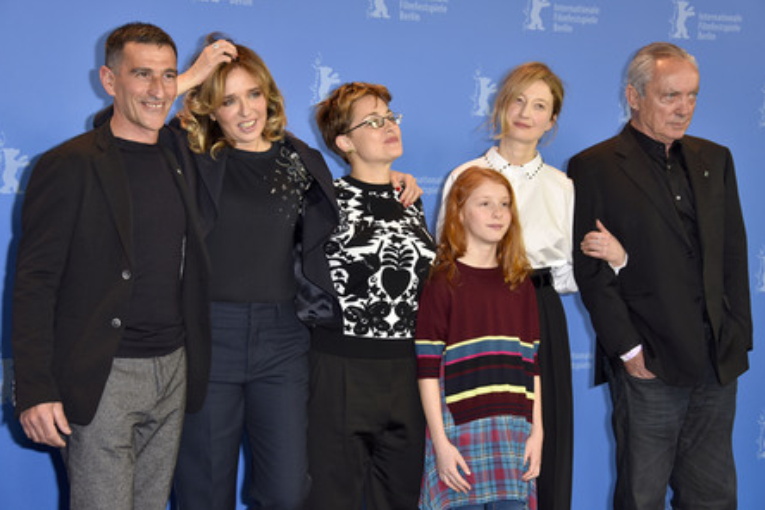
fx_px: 1509
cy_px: 255
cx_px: 380
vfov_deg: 19.2
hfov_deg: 28.5
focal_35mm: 71
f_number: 5.6
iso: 640
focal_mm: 70
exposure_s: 1/125
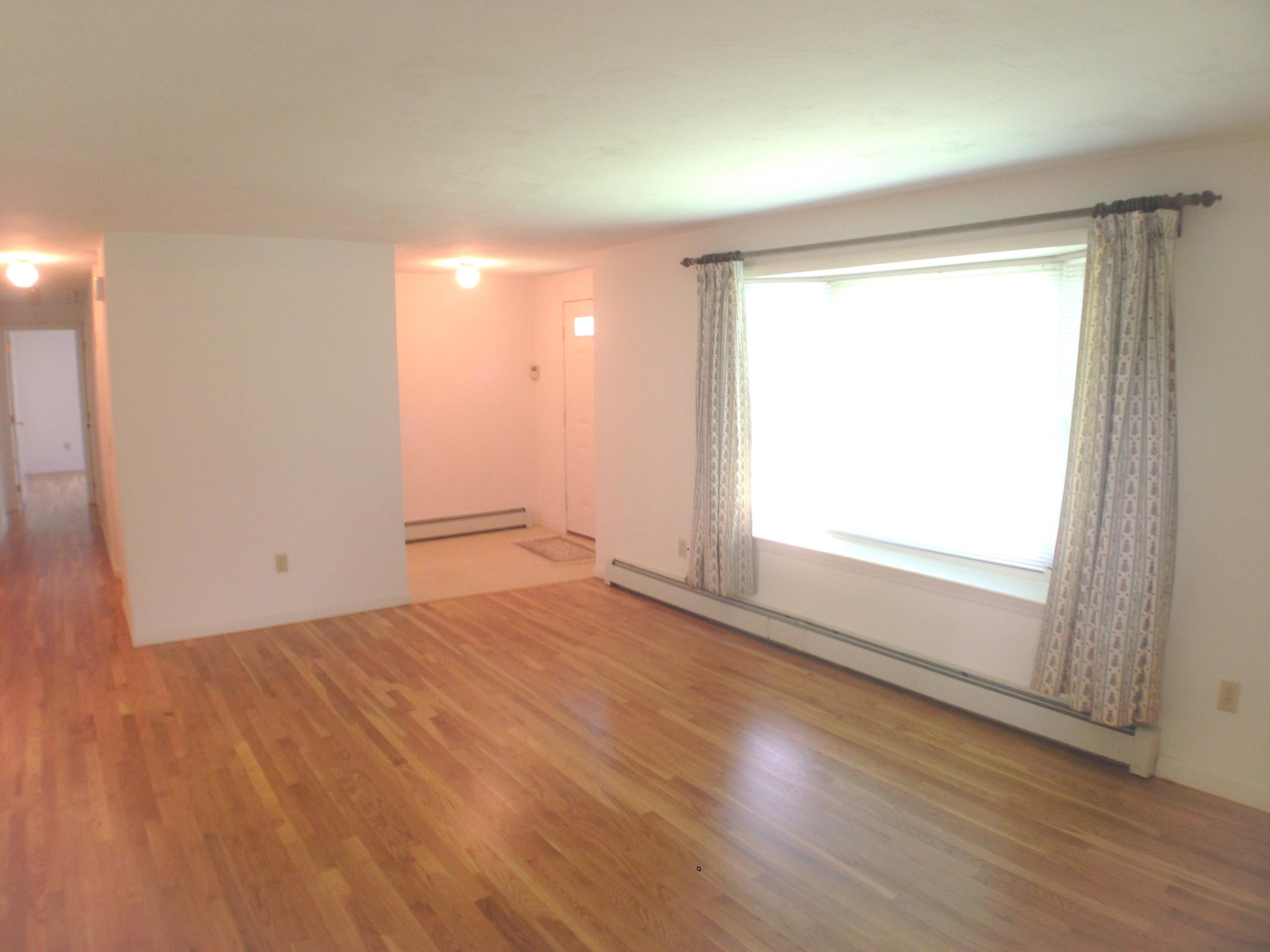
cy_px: 476
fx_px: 1211
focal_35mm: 33
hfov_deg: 55.4
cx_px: 635
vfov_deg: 42.9
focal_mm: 4.12
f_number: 2.4
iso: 80
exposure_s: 1/20
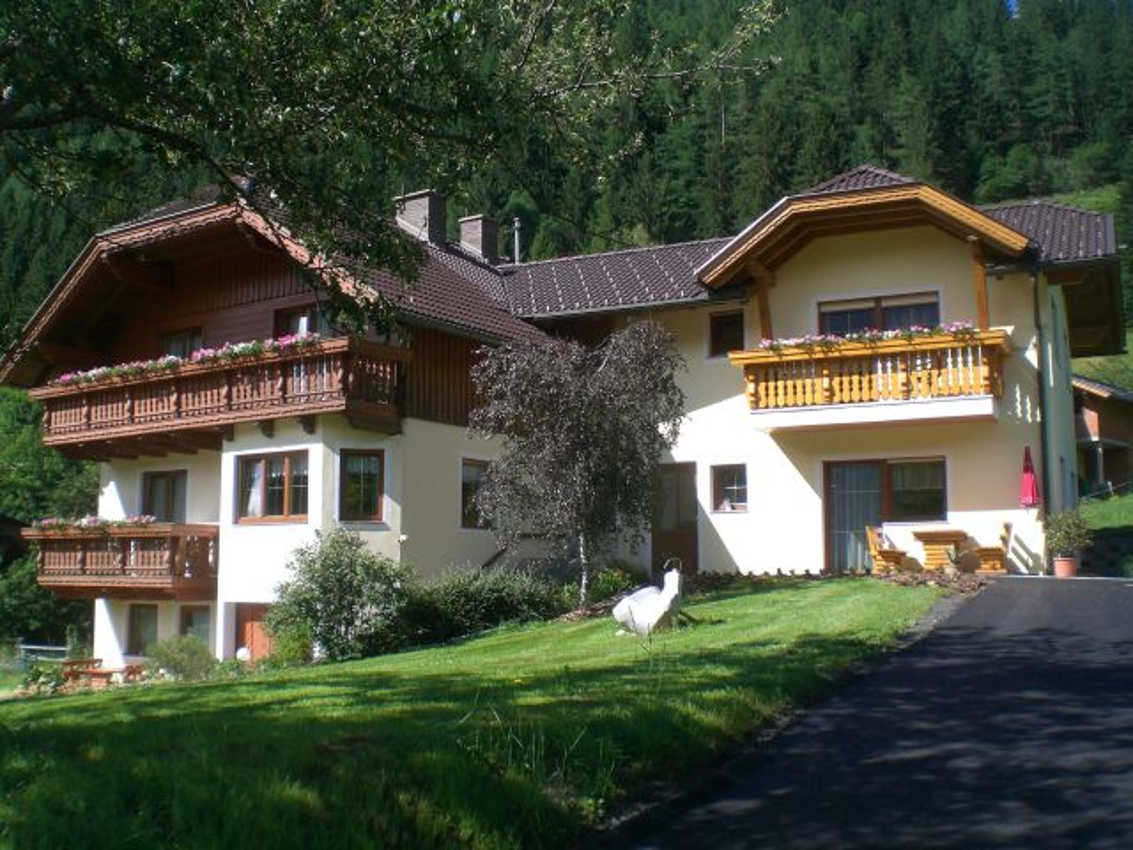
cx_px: 566
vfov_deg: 37.7
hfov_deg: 49.0
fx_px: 1244
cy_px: 425
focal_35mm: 38
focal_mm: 6.3
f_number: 4.4
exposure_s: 1/250
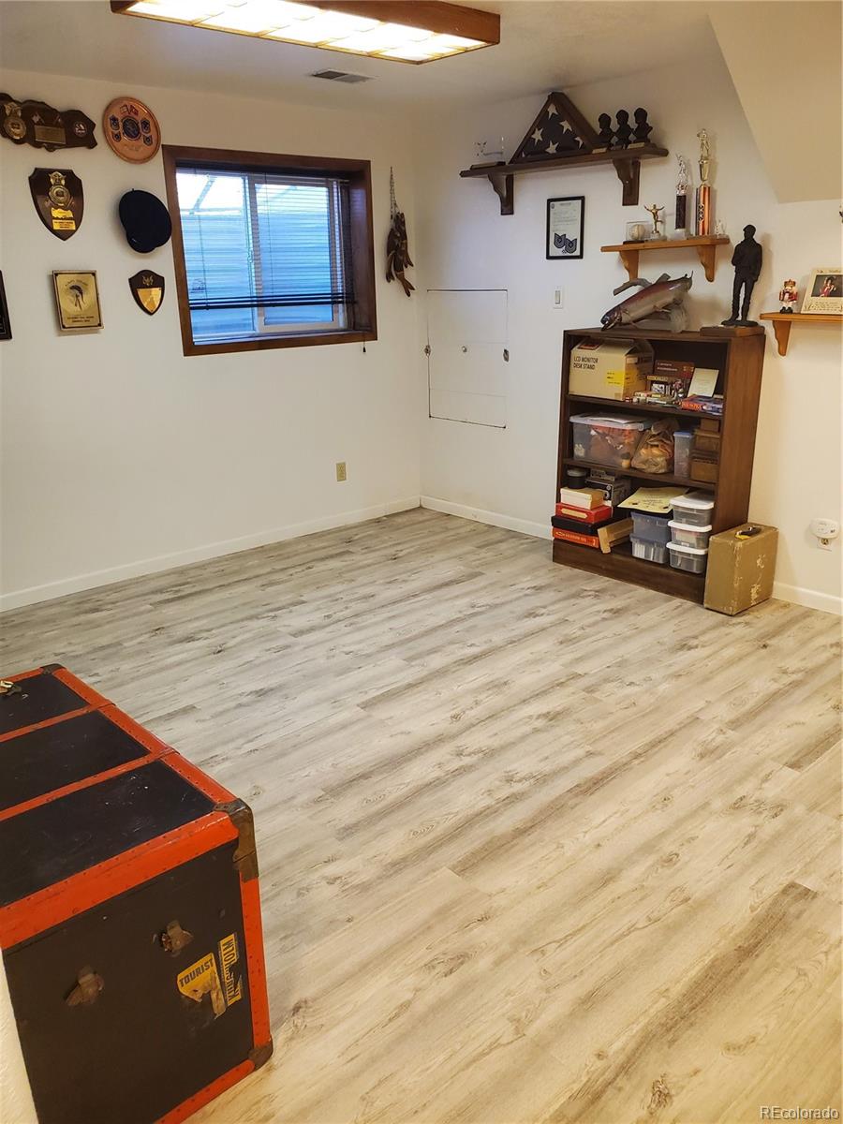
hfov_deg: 53.1
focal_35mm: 26
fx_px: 844
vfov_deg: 67.3
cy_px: 562
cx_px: 422
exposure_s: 1/40
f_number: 2.4
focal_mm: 4.3
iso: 250
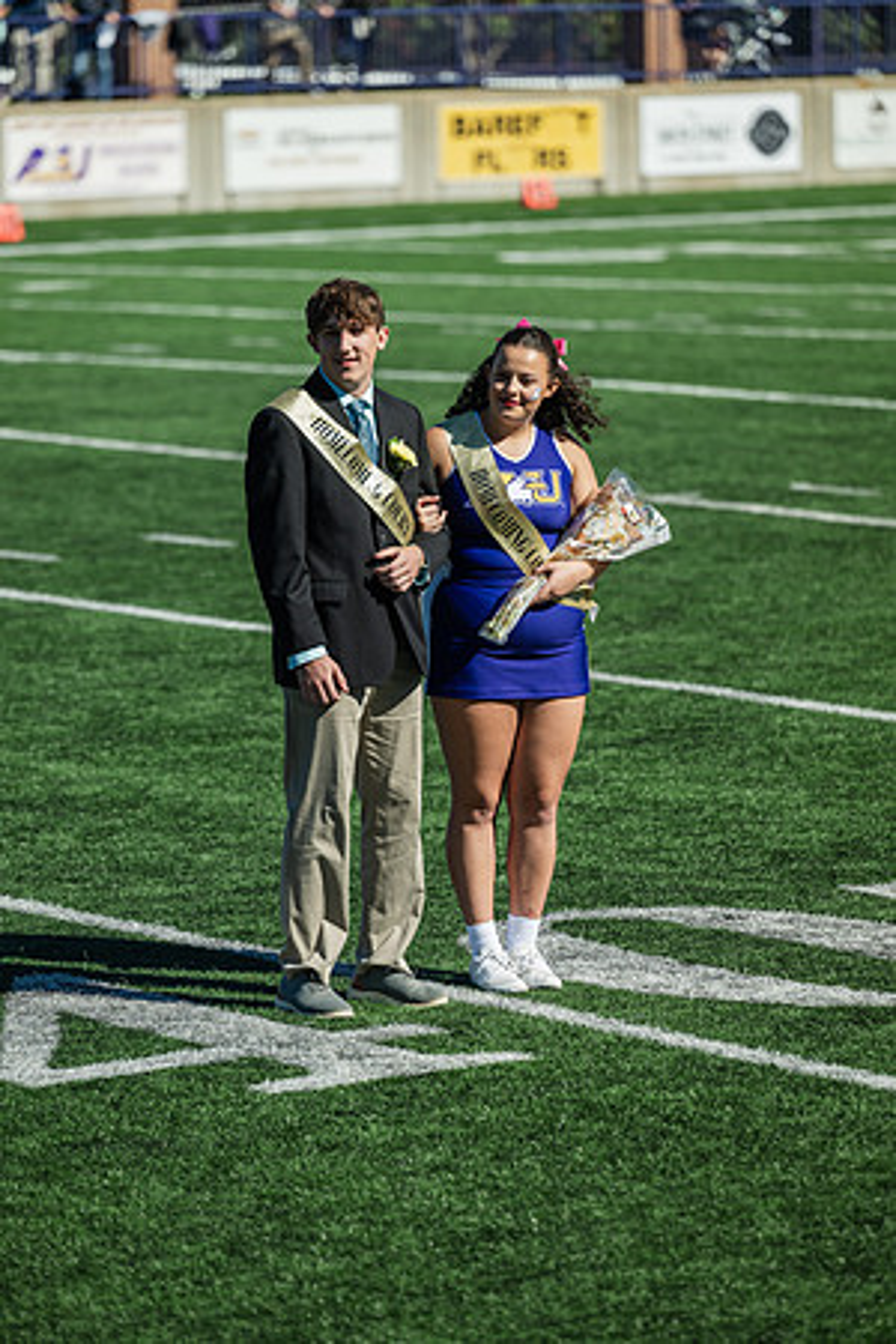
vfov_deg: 11.7
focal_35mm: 175
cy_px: 672
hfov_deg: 7.8
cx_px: 448
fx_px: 6533
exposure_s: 1/1600
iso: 100
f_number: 3.5
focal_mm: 175
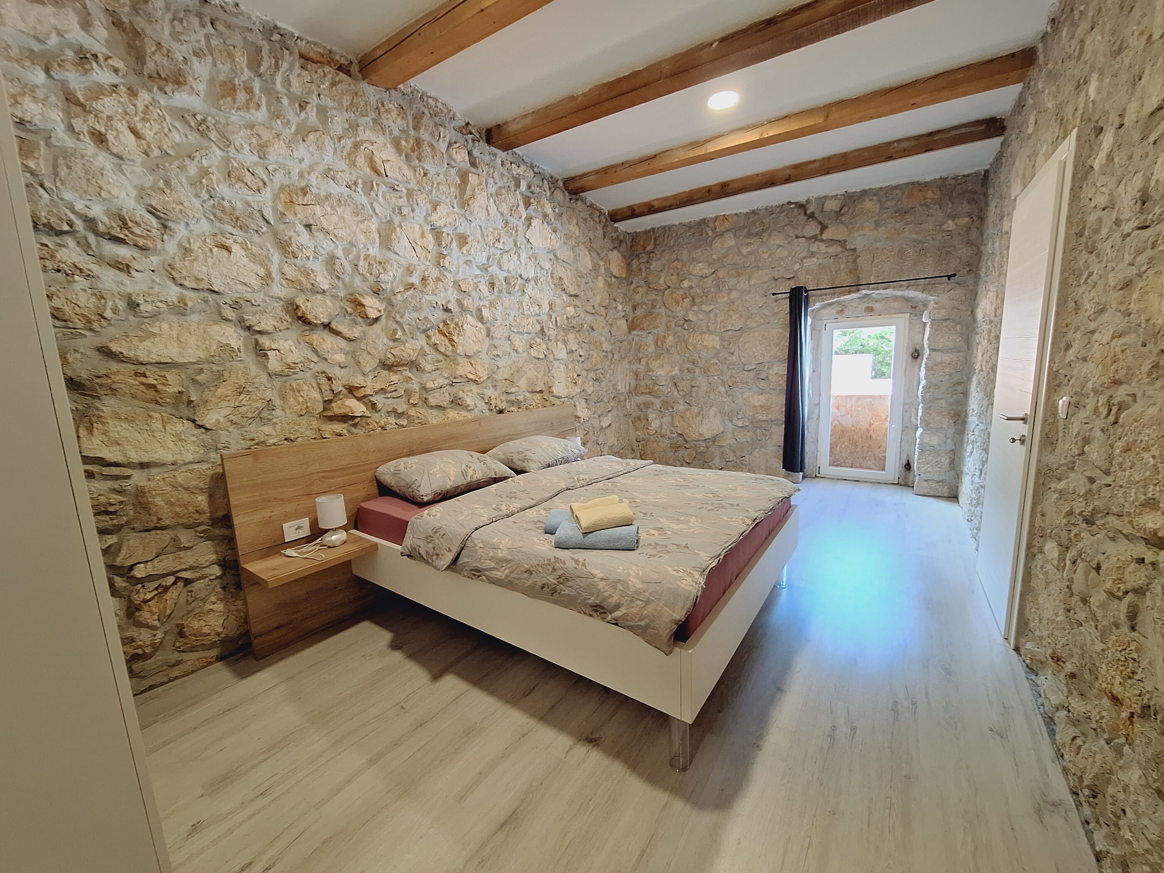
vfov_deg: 89.9
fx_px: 437
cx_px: 582
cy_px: 436
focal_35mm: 13
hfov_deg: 106.2
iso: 125
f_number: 2.2
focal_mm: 1.74
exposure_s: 1/33
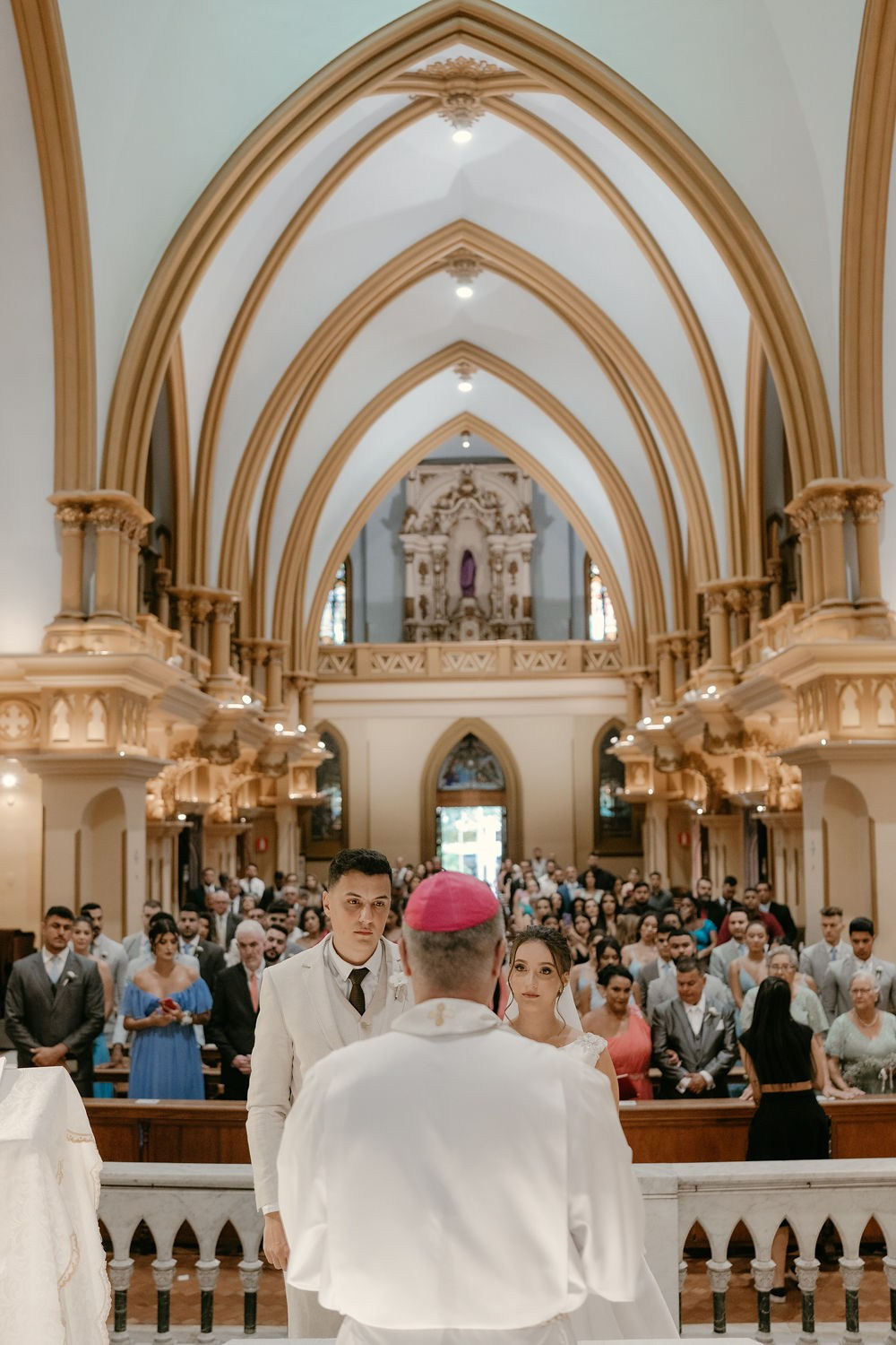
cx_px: 448
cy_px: 672
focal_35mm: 35
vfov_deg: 54.4
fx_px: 1307
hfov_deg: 37.9
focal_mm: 35
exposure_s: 1/250
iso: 2000
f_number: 2.2
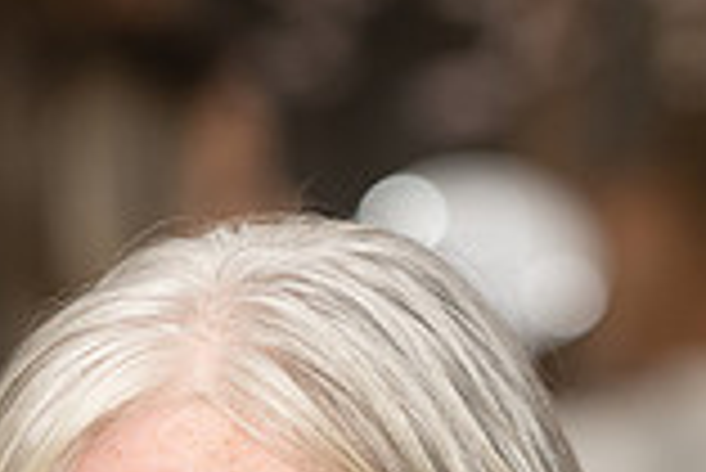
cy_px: 751
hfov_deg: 3.4
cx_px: 238
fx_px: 11758
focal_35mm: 599
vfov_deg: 2.3
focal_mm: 145
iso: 400
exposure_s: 1/160
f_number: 2.8
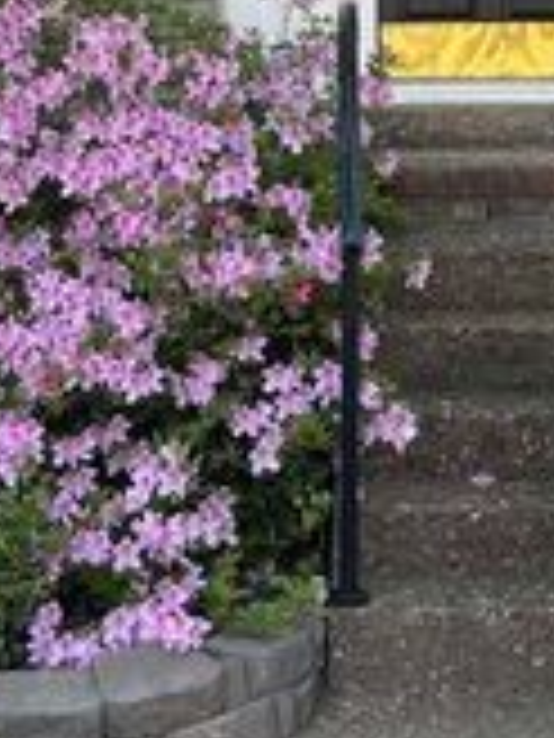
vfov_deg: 17.6
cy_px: -178
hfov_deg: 14.0
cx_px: 342
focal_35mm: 106
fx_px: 2262
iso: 40
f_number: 1.5
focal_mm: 5.7
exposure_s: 1/256
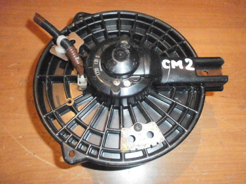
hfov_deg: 65.3
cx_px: 123
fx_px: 192
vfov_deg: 51.4
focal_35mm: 27
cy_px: 92
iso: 1600
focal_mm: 4.8
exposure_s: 1/30
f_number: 2.9
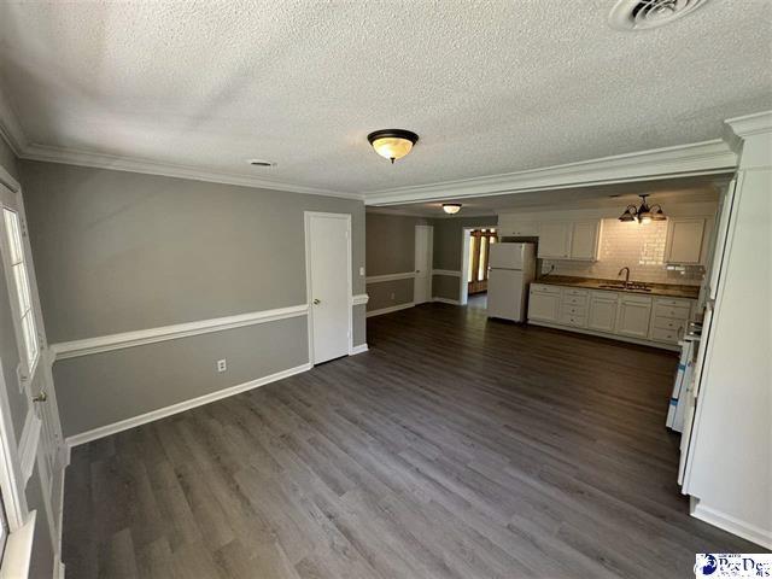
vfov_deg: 85.7
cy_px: 290
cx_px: 386
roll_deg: -0.4
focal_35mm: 14
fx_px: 312
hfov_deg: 102.1
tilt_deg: -8.9
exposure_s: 1/120
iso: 250
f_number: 2.2
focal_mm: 2.22
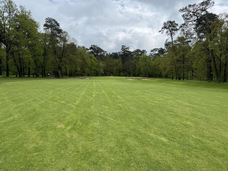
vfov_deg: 56.8
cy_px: 86
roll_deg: -0.8
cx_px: 114
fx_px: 158
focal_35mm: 24
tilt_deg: -2.6
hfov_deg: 71.6
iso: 80
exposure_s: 1/2331
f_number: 1.78
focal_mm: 6.76
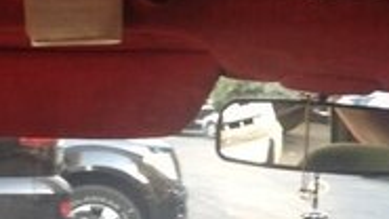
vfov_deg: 9.3
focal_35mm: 128
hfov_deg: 16.2
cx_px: 442
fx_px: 1320
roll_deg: -2.3
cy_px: 275
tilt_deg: -8.8
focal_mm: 4.12
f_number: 2.4
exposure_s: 1/60
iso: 64
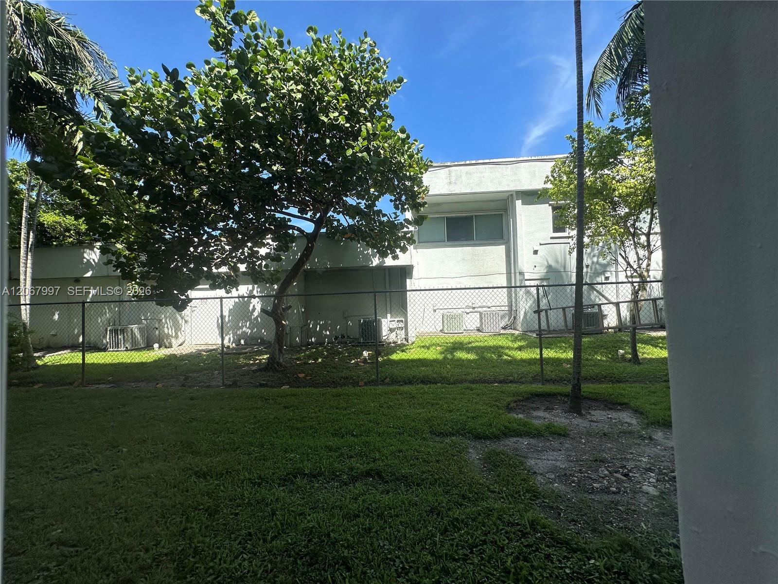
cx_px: 389
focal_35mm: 14
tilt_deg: +1.3
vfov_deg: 85.7
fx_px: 315
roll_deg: +0.9
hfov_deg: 102.1
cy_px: 292
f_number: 2.2
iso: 40
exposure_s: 1/1182
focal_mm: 2.22
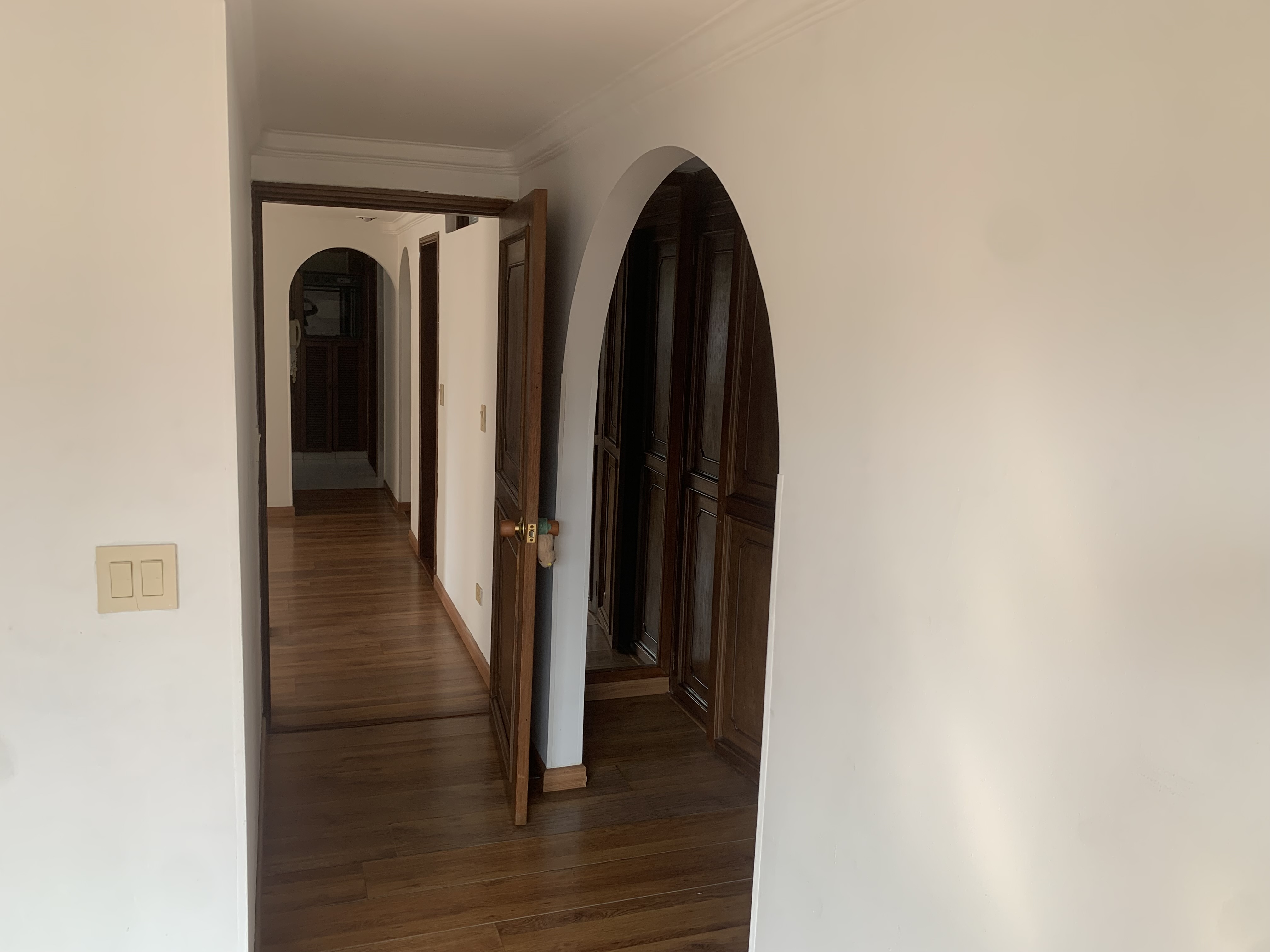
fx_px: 954
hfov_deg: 67.3
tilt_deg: -8.3
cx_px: 635
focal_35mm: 26
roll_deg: -2.6
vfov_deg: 53.1
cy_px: 476
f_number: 1.8
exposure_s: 1/121
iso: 32
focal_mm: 4.25
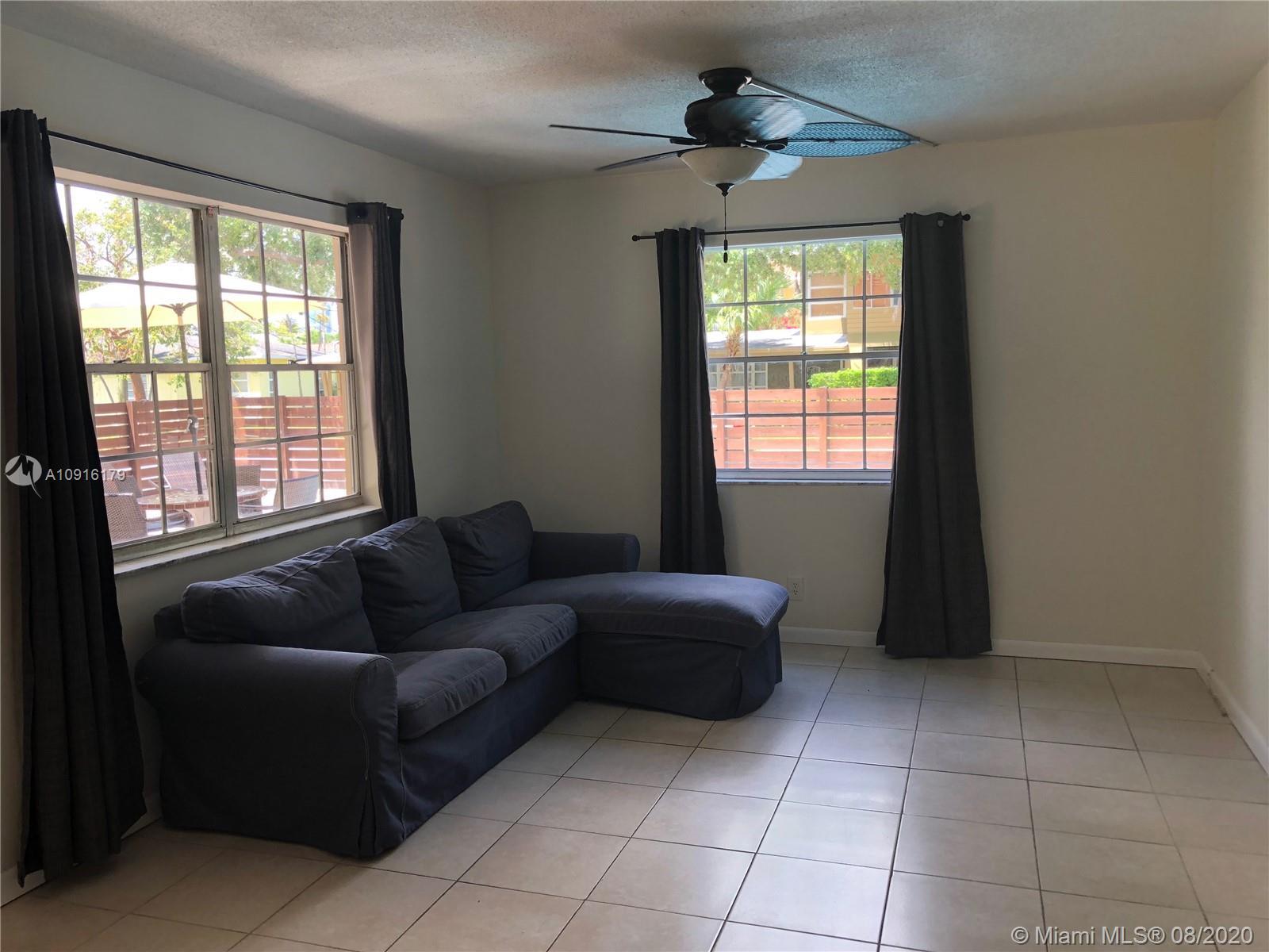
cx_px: 634
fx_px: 1026
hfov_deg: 63.4
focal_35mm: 28
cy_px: 476
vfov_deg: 49.7
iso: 40
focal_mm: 3.99
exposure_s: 1/120
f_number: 1.8
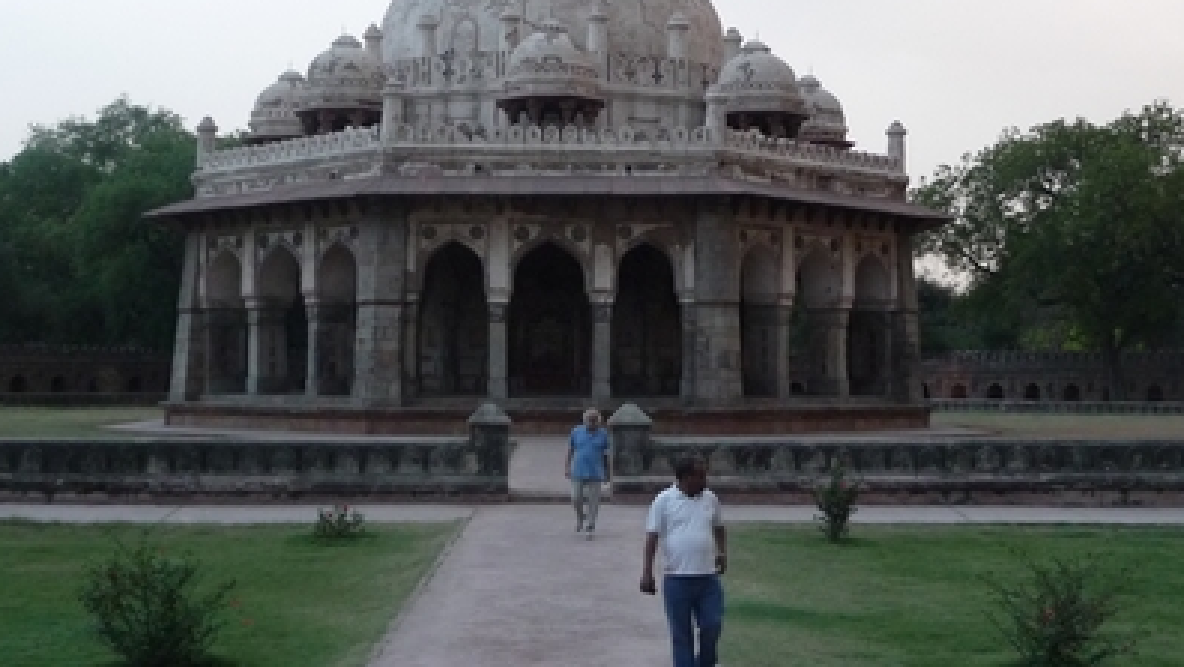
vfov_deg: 21.8
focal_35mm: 55
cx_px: 595
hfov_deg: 37.8
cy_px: 260
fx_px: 1727
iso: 250
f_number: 3.4
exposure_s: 1/30
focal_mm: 5
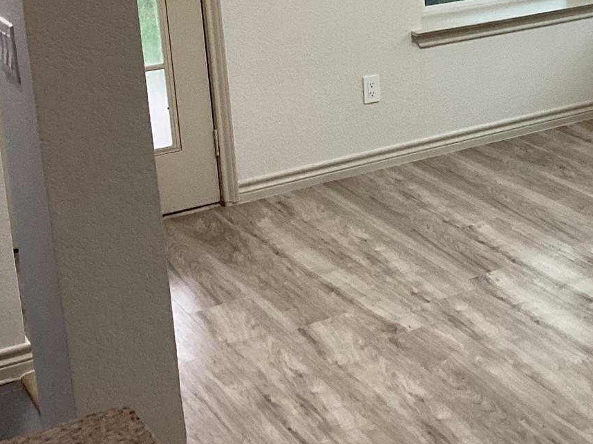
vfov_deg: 19.4
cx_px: 644
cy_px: 9
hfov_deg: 24.6
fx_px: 1267
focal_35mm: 74
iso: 80
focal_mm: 3.3
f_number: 2.4
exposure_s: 1/60
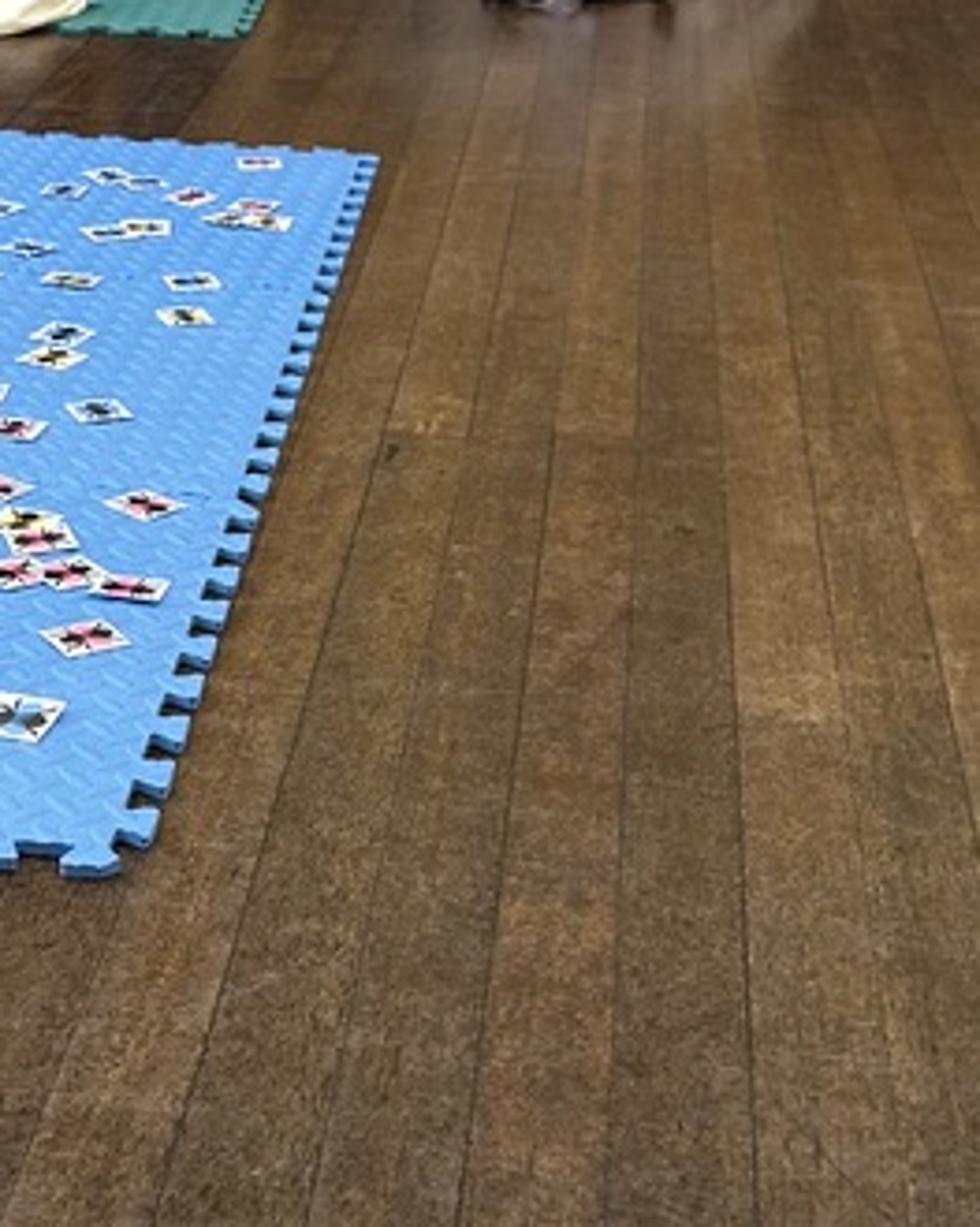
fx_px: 2865
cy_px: 104
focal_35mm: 79
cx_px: 153
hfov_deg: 19.2
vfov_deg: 23.5
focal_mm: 5.7
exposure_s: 1/50
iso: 80
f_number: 1.5
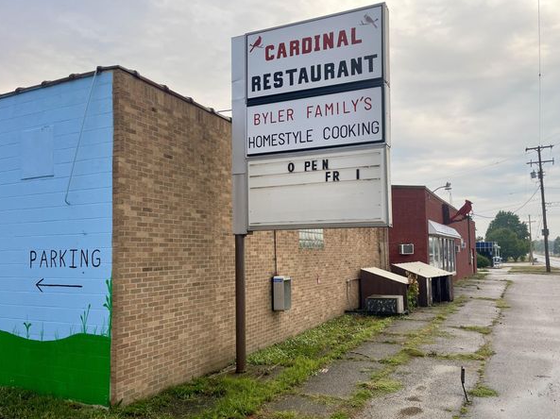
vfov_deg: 51.3
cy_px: 224
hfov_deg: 65.3
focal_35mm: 27
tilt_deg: +3.7
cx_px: 296
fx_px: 437
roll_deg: +1.2
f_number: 1.6
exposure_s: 1/286
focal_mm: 5.1
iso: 32
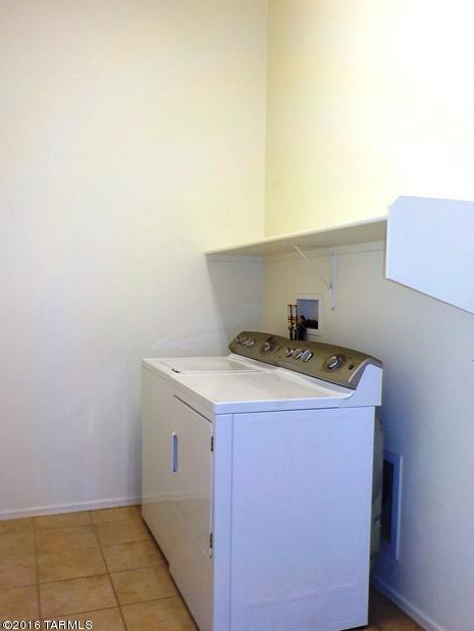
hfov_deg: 45.5
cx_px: 242
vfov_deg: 58.3
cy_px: 323
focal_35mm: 31
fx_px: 565
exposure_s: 1/30
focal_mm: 4.1
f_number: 3.3
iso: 220
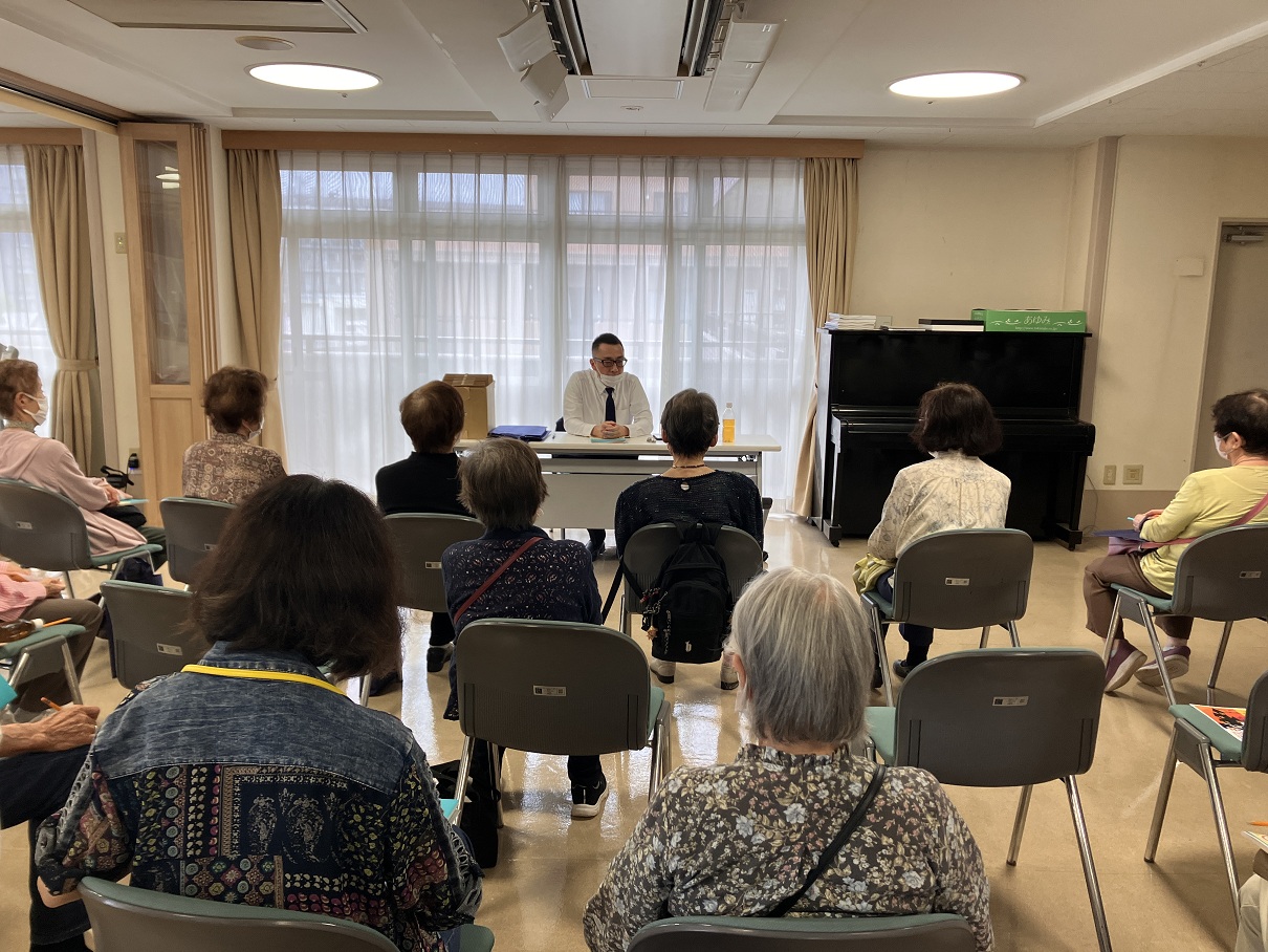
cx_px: 634
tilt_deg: -7.8
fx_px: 1026
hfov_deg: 63.4
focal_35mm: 28
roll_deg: -1.0
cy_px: 476
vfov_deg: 49.8
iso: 64
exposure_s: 1/100
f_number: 1.8
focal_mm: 3.99
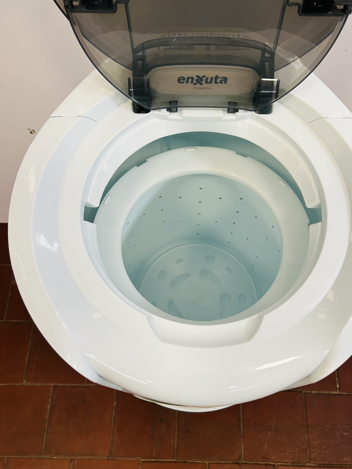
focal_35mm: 28
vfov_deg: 63.4
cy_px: 239
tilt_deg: -67.3
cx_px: 189
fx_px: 380
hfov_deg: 49.7
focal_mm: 5.7
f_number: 1.5
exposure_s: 1/100
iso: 100
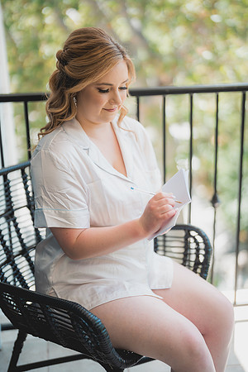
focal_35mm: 50
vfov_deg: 39.6
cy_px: 186
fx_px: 517
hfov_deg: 27.0
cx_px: 124
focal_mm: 50
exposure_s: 1/2500
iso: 400
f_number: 1.2
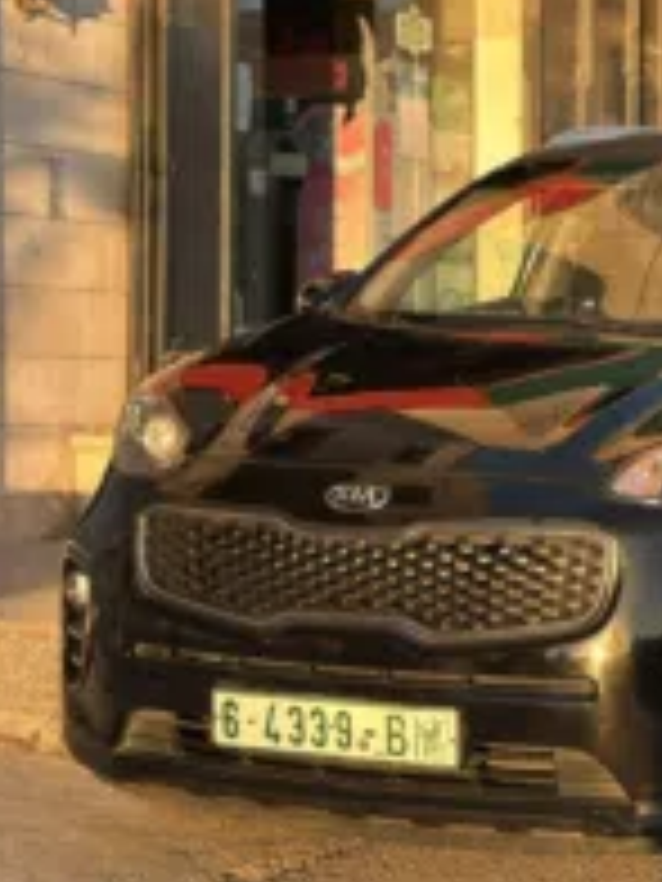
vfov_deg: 20.0
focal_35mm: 98
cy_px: 387
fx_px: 2499
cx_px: 662
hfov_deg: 14.8
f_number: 1.78
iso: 80
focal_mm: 6.86
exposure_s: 1/506
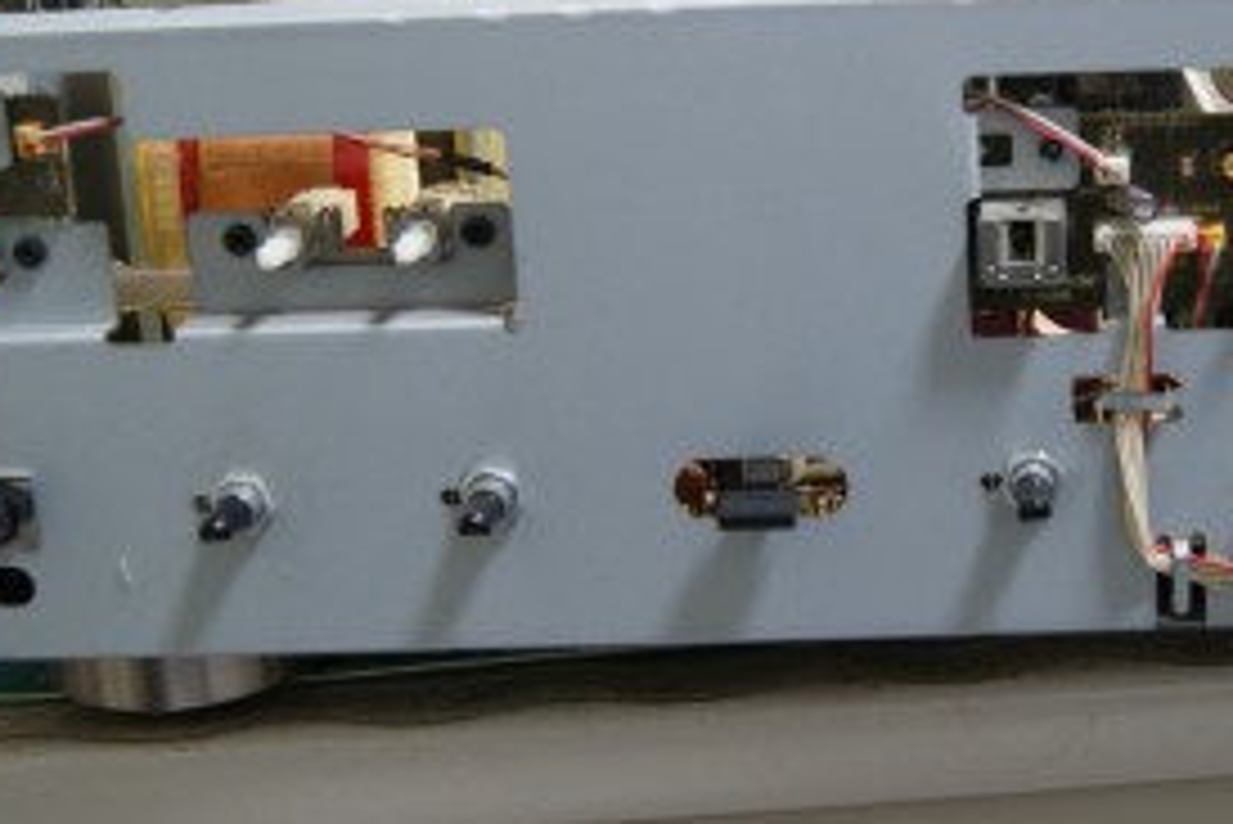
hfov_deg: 28.3
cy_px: 351
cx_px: 945
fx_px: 2399
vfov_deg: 19.5
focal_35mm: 70
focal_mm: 20
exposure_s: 1/20
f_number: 3.5
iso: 400
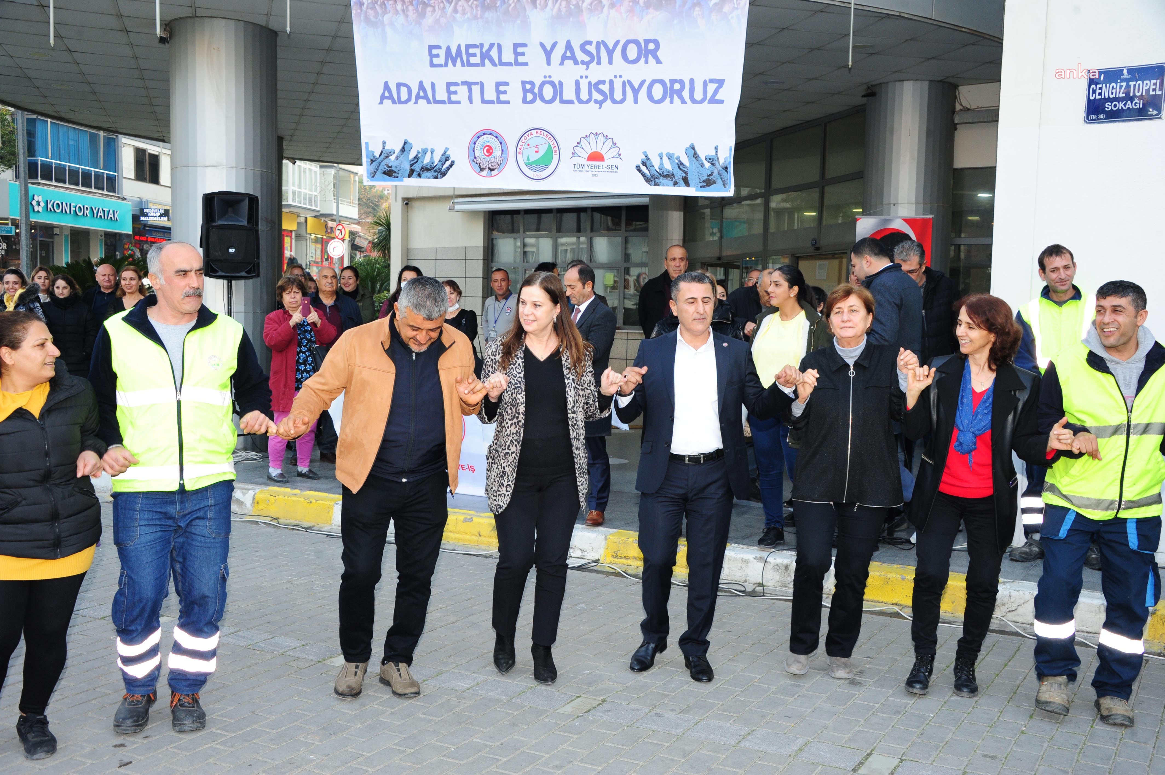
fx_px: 1164
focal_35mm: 36
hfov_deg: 53.2
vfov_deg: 36.8
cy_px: 388
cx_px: 582
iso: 1250
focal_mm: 36
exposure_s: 1/160
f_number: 8
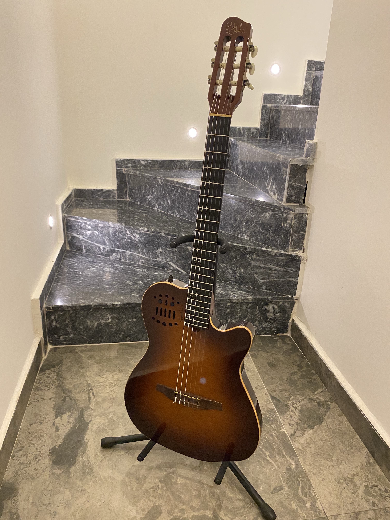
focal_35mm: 26
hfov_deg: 53.1
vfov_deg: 67.3
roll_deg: -2.0
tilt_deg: -20.0
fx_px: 391
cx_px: 195
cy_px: 260
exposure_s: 1/50
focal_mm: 4.25
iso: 400
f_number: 1.8
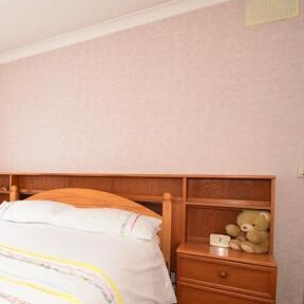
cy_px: 168
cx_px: -24
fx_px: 288
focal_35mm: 29
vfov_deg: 55.5
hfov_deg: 43.9
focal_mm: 10
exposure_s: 1/15
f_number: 4
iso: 200
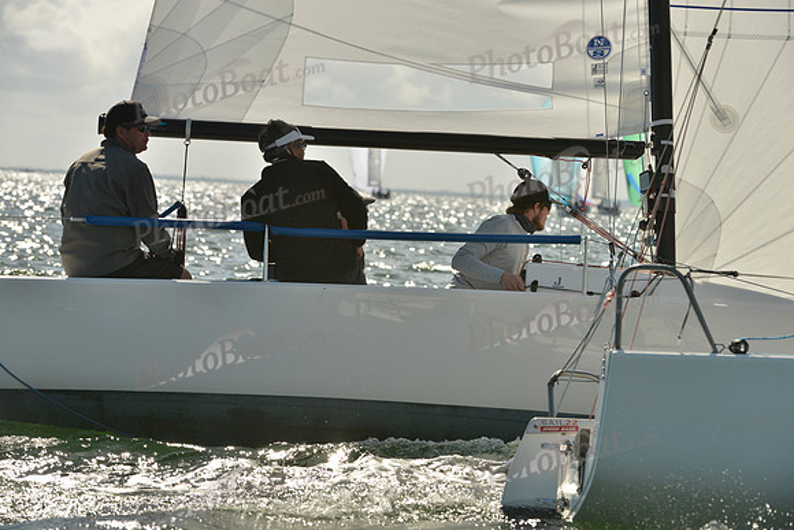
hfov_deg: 10.3
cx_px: 397
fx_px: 4412
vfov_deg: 6.9
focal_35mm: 200
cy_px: 265
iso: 280
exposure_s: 1/800
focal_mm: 200
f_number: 10
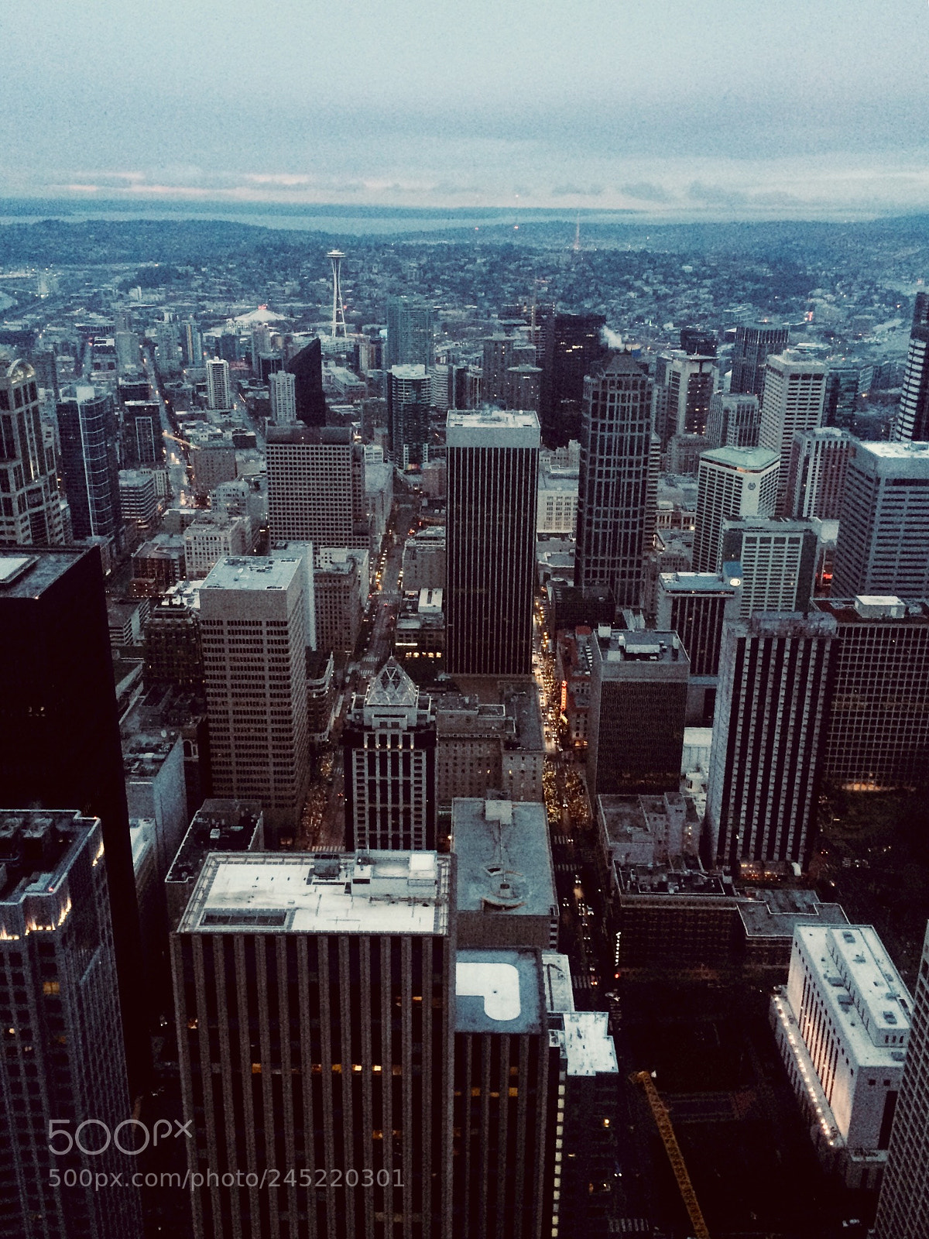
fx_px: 1038
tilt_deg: -20.1
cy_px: 620
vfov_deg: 61.7
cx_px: 464
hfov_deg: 48.2
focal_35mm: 29
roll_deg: -3.1
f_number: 2.2
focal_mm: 4.15
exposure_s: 1/17
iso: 320
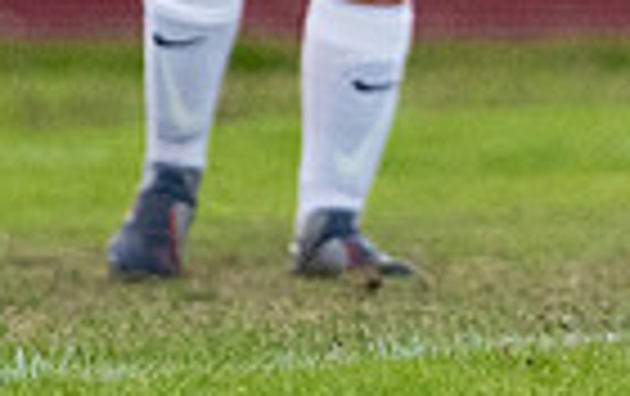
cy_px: -622
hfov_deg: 1.4
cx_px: 773
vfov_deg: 0.9
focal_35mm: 1524
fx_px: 26208
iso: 1250
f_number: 2.8
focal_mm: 200
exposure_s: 1/1600
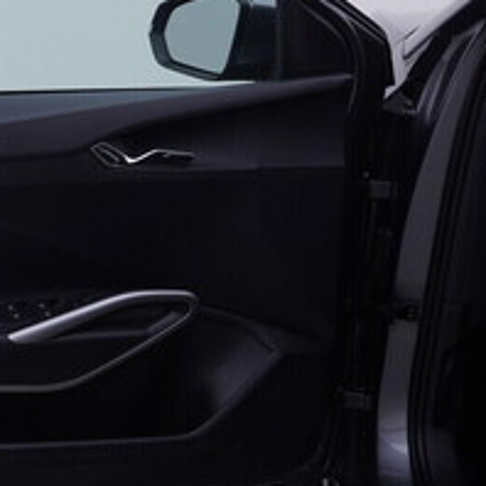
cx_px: -61
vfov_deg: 20.4
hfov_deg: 19.5
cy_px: 180
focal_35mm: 85
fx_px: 1350
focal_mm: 24
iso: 125
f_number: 4.5
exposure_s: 1/80
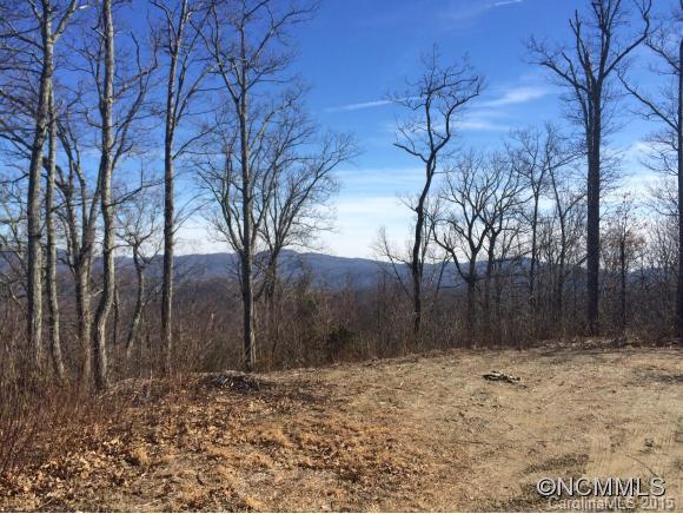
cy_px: 257
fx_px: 573
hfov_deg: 61.6
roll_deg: +0.3
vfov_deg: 48.3
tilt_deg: +0.8
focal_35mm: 29
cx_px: 342
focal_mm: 4.15
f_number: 2.2
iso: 32
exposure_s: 1/2053
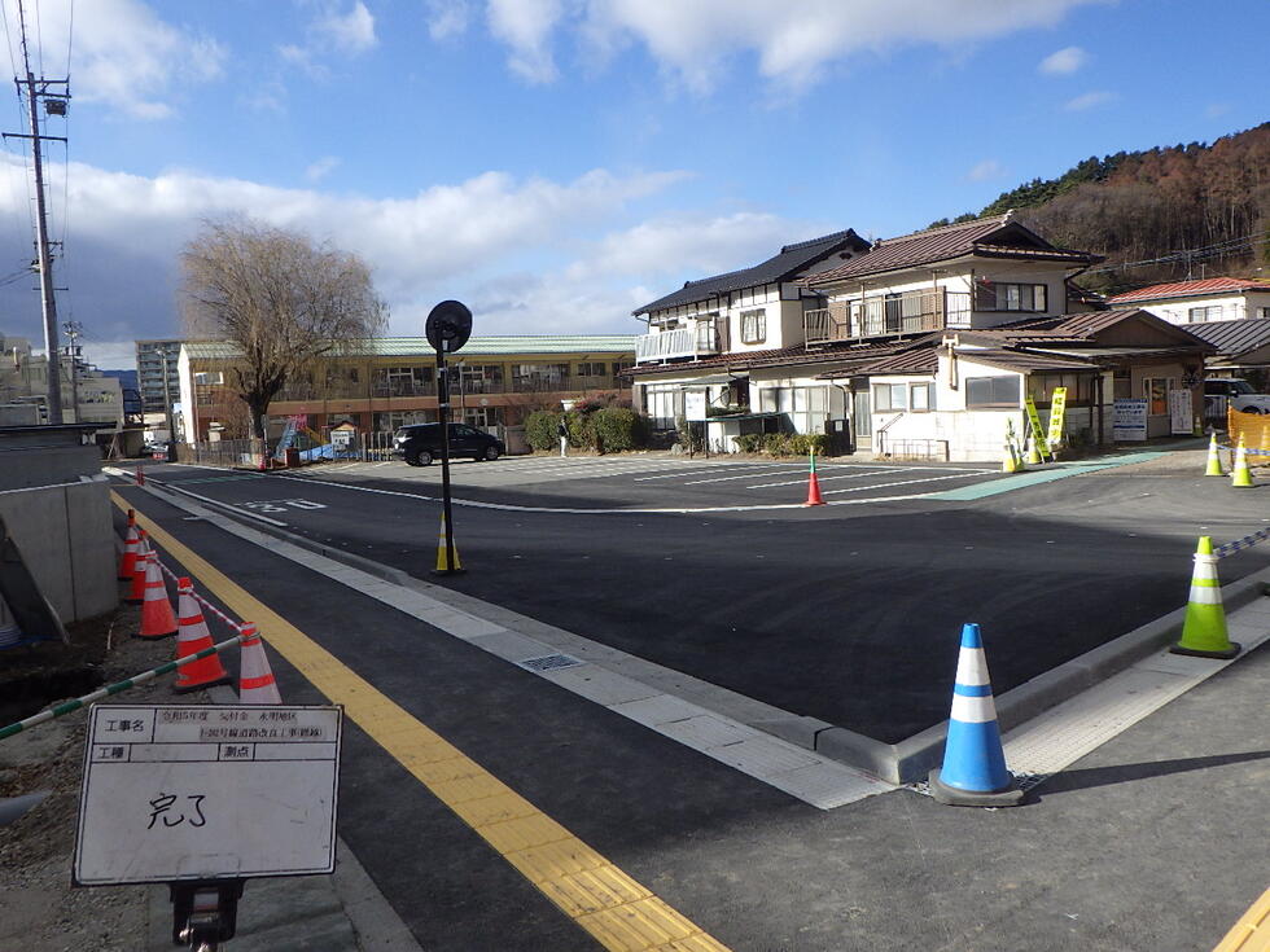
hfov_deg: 63.4
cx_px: 635
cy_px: 476
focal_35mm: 28
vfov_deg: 49.7
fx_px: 1027
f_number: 4.2
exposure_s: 1/800
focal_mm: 5
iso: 125
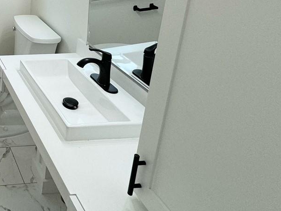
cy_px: -12
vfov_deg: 34.3
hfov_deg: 37.9
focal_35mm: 37
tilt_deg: -14.2
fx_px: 300
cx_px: -54
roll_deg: +0.1
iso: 100
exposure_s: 1/120
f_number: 2.2
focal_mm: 2.22
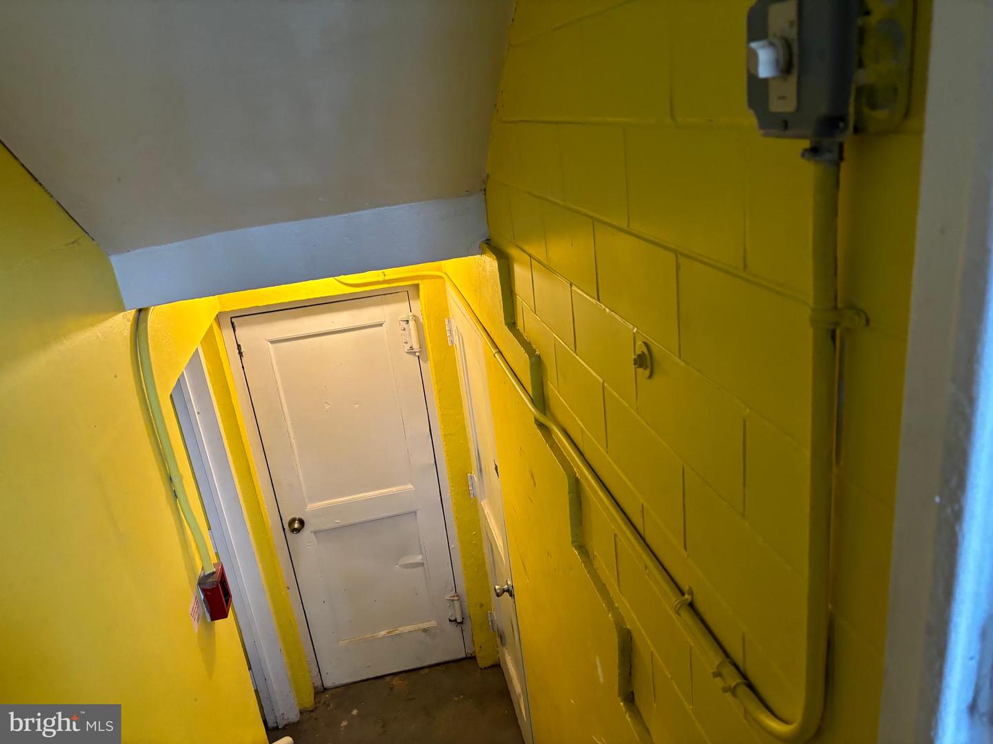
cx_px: 496
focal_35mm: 26
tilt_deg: -19.9
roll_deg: +6.7
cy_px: 372
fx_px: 746
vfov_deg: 53.1
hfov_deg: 67.3
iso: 320
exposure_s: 1/60
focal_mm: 5.96
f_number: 1.6
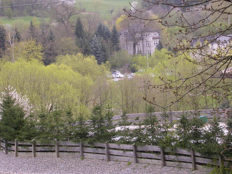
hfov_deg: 14.5
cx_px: 116
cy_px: 87
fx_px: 911
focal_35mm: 136
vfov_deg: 10.9
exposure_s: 1/139
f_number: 4.7
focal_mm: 28.2
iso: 100
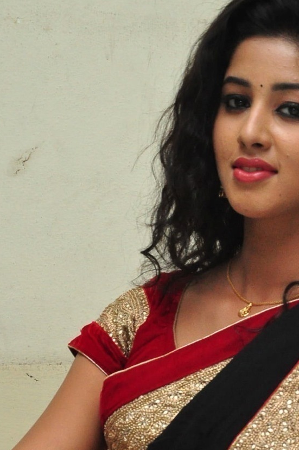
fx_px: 1836
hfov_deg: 9.3
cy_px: 453
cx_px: 237
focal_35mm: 147
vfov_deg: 13.8
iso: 1600
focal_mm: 45
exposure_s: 1/125
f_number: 7.1
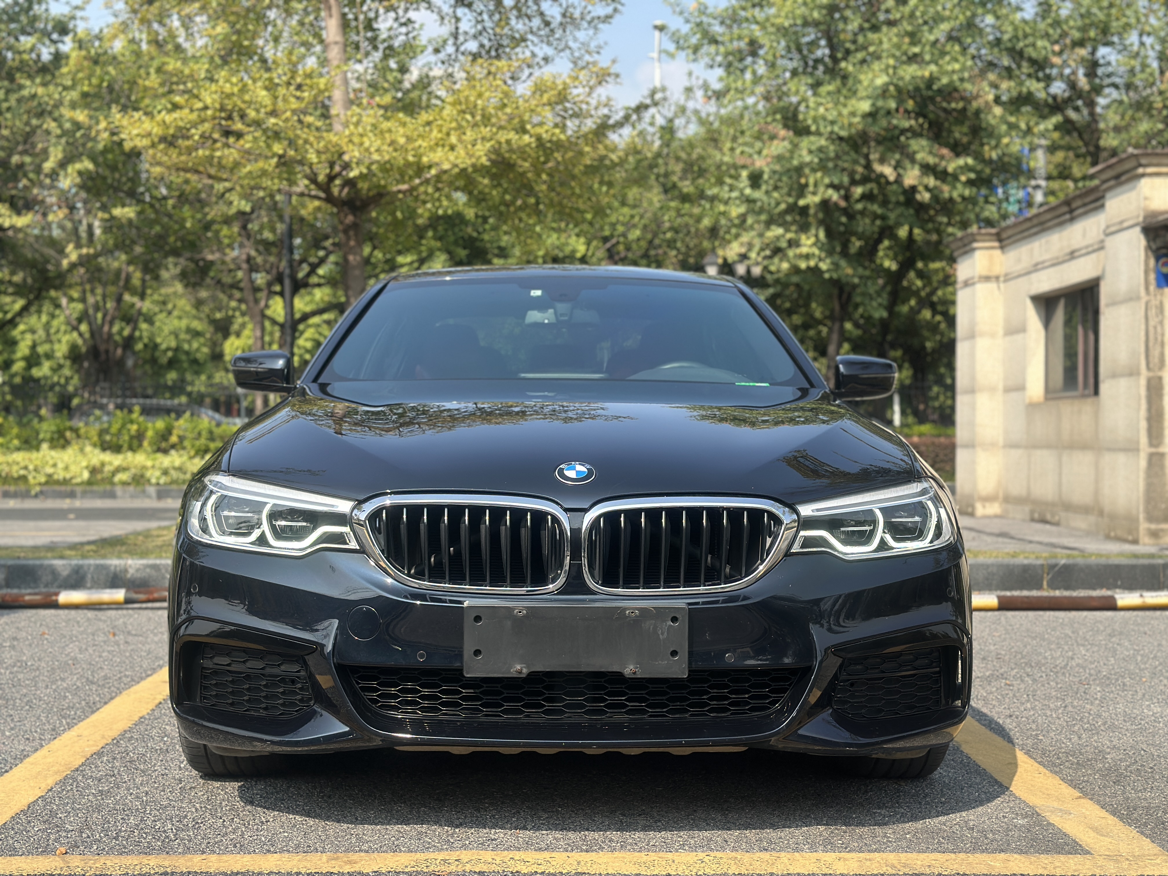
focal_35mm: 48
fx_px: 1620
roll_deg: -1.4
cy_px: 438
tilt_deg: -3.2
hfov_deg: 39.7
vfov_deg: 30.3
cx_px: 584
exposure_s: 1/2410
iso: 80
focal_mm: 6.86
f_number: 1.78
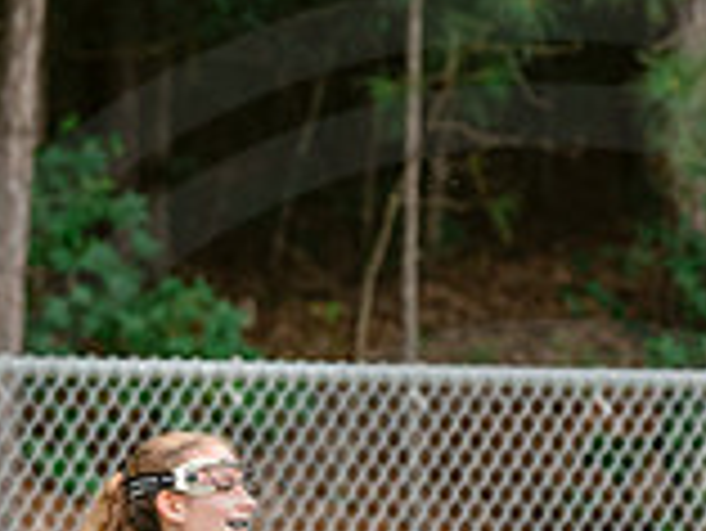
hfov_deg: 1.9
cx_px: 280
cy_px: 856
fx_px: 21840
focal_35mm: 1070
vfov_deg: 1.4
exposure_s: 1/1000
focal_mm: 200
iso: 250
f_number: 4
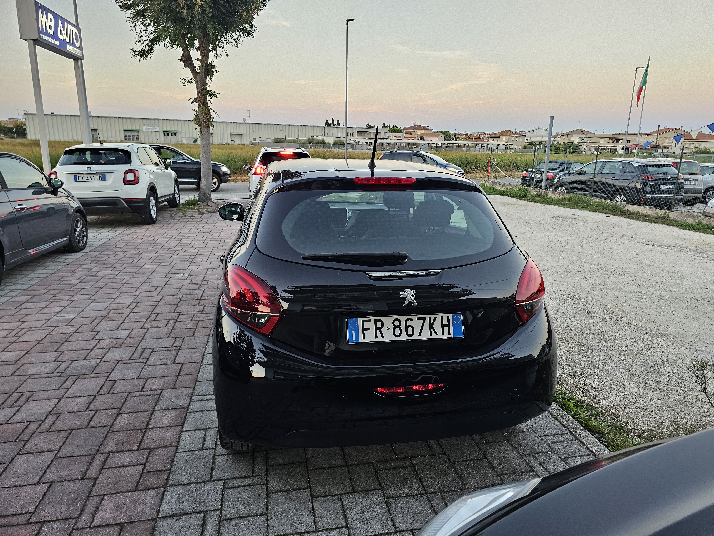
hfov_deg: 73.9
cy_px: 268
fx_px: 474
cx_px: 357
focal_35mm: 23
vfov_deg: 58.9
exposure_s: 1/100
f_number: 1.7
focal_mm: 6.3
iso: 160
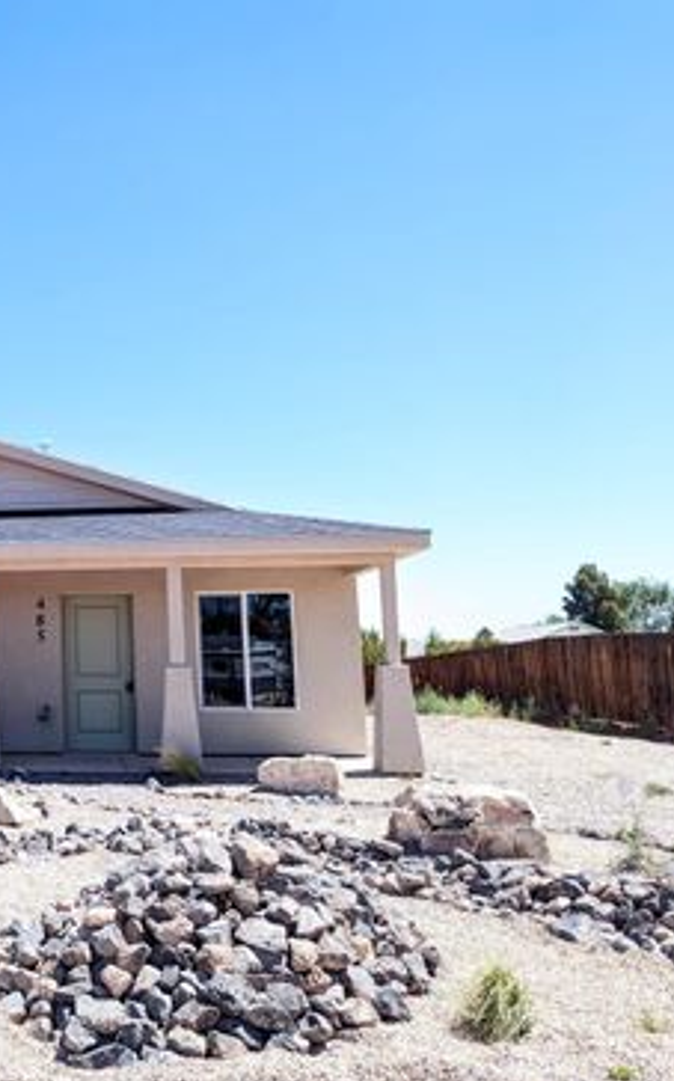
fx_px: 1030
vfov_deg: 55.4
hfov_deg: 32.2
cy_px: 532
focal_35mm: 35
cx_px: -56
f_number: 1.85
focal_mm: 6.81
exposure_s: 1/566
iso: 44
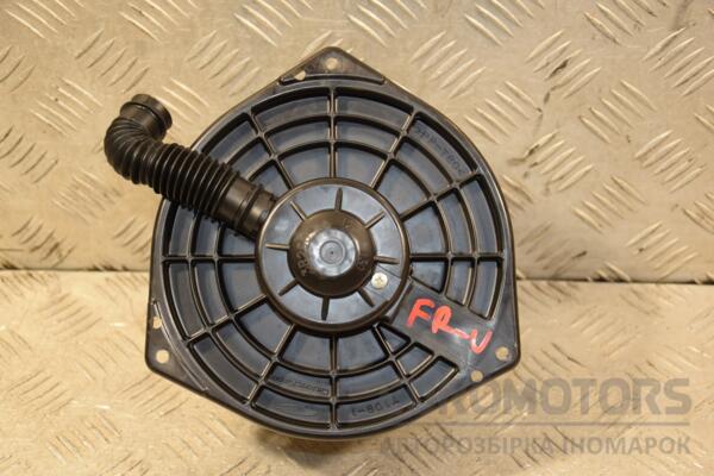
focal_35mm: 75
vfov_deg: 18.2
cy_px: 238
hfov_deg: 27.0
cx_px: 357
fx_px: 1487
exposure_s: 1/80
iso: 800
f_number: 5
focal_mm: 50
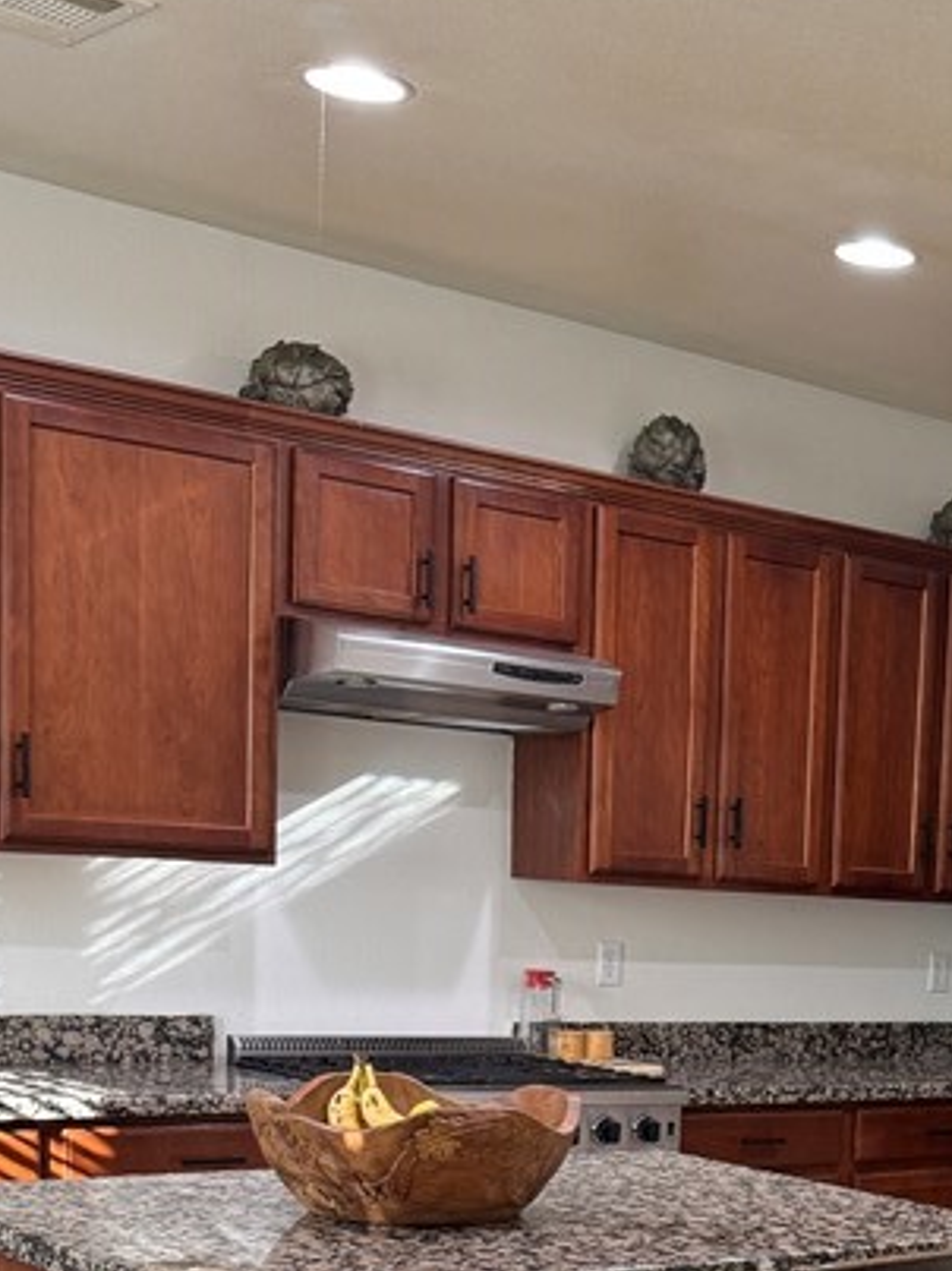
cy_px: 1164
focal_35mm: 61
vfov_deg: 30.2
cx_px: 1091
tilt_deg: -7.0
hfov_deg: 22.4
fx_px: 2238
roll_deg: -3.2
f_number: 1.78
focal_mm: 6.76
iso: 160
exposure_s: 1/60
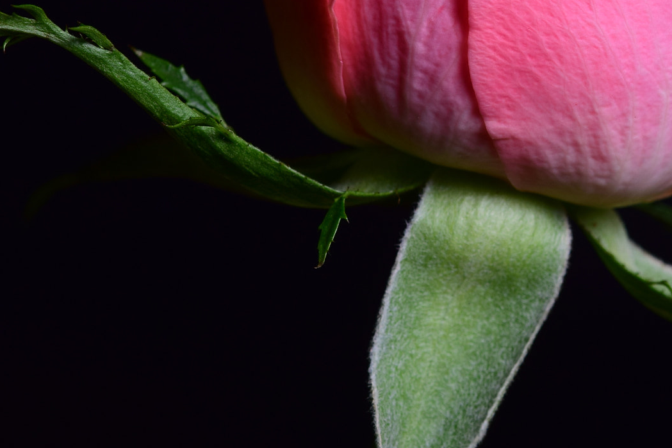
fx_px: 4647
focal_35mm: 249
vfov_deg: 5.5
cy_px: 14
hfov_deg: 8.3
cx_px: 537
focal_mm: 85
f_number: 9
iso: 100
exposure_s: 1/200
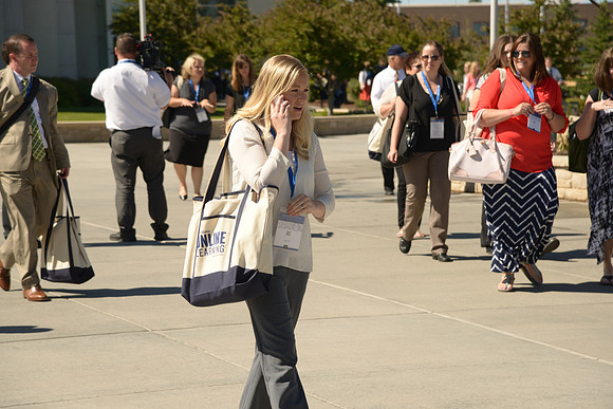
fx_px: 2044
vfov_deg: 11.4
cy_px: 204
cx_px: 306
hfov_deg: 17.1
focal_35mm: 120
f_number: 8
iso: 100
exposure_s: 1/250
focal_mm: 120
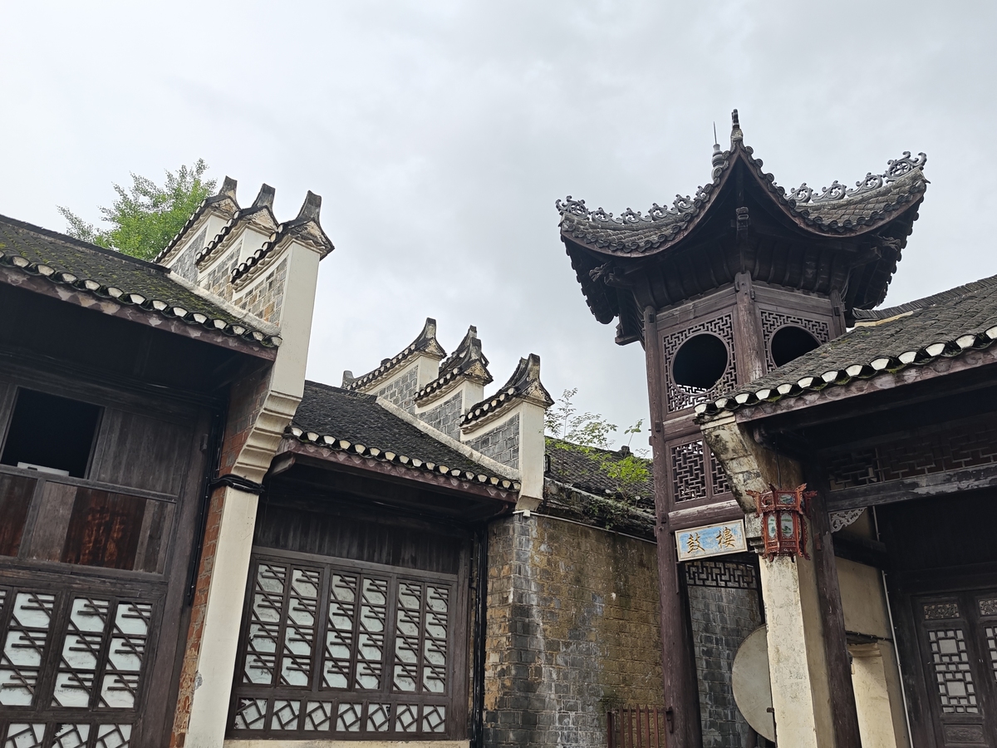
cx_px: 498
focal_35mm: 28
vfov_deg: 49.7
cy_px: 374
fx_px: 806
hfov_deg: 63.4
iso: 200
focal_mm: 8.72
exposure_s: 1/2144
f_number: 1.63
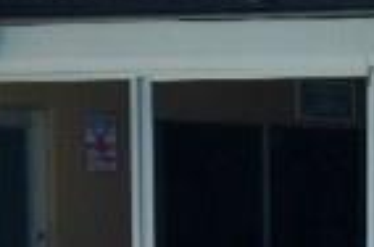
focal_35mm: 155
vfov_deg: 8.7
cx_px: 516
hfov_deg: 12.8
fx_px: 1607
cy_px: 318
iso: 50
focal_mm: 4.12
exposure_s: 1/917
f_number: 2.4
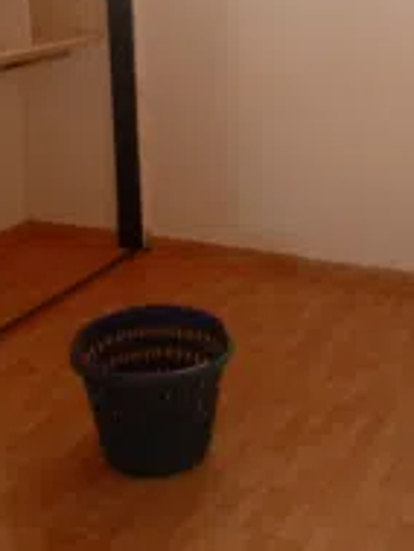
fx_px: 908
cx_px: 222
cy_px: 96
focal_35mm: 57
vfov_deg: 32.7
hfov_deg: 25.7
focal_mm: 4.09
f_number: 1.6
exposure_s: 1/25
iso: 461
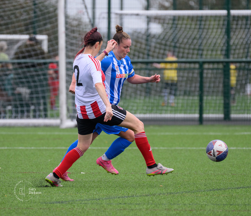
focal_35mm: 561
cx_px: 98
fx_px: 4293
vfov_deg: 2.9
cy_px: 116
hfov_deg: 3.3
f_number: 5.3
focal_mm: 330
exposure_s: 1/1250
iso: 1100
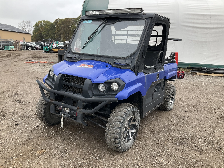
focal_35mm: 29
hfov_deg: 61.7
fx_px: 188
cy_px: 84
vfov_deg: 48.2
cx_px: 112
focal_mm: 3
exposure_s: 1/159
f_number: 1.8
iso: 20
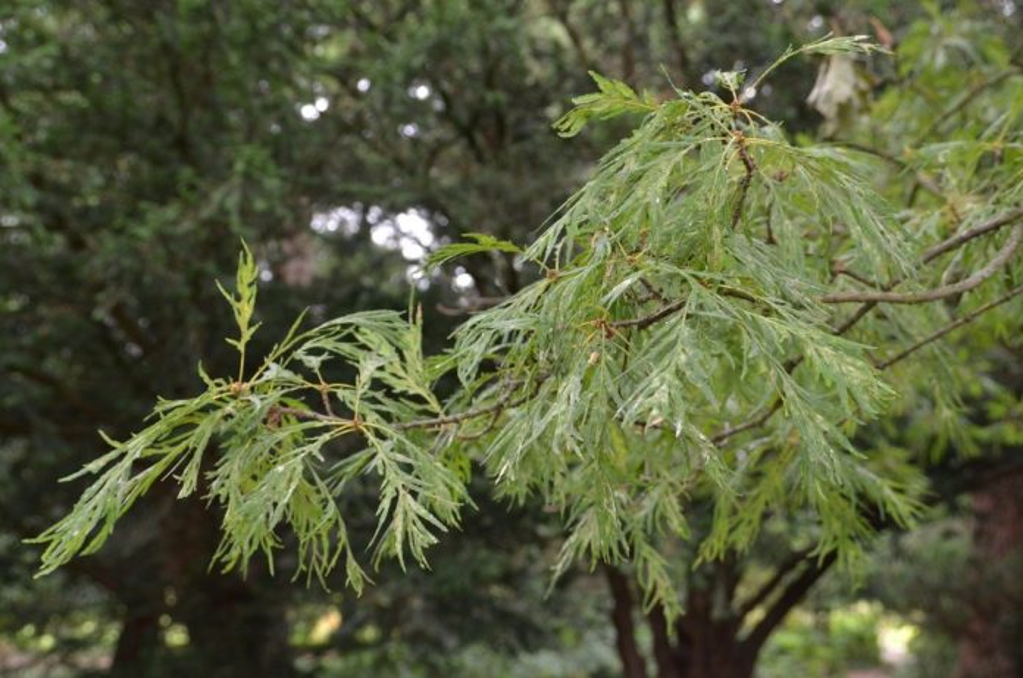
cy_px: 339
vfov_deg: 25.6
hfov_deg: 37.9
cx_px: 512
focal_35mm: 52
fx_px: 1489
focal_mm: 35
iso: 400
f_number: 5
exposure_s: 1/100
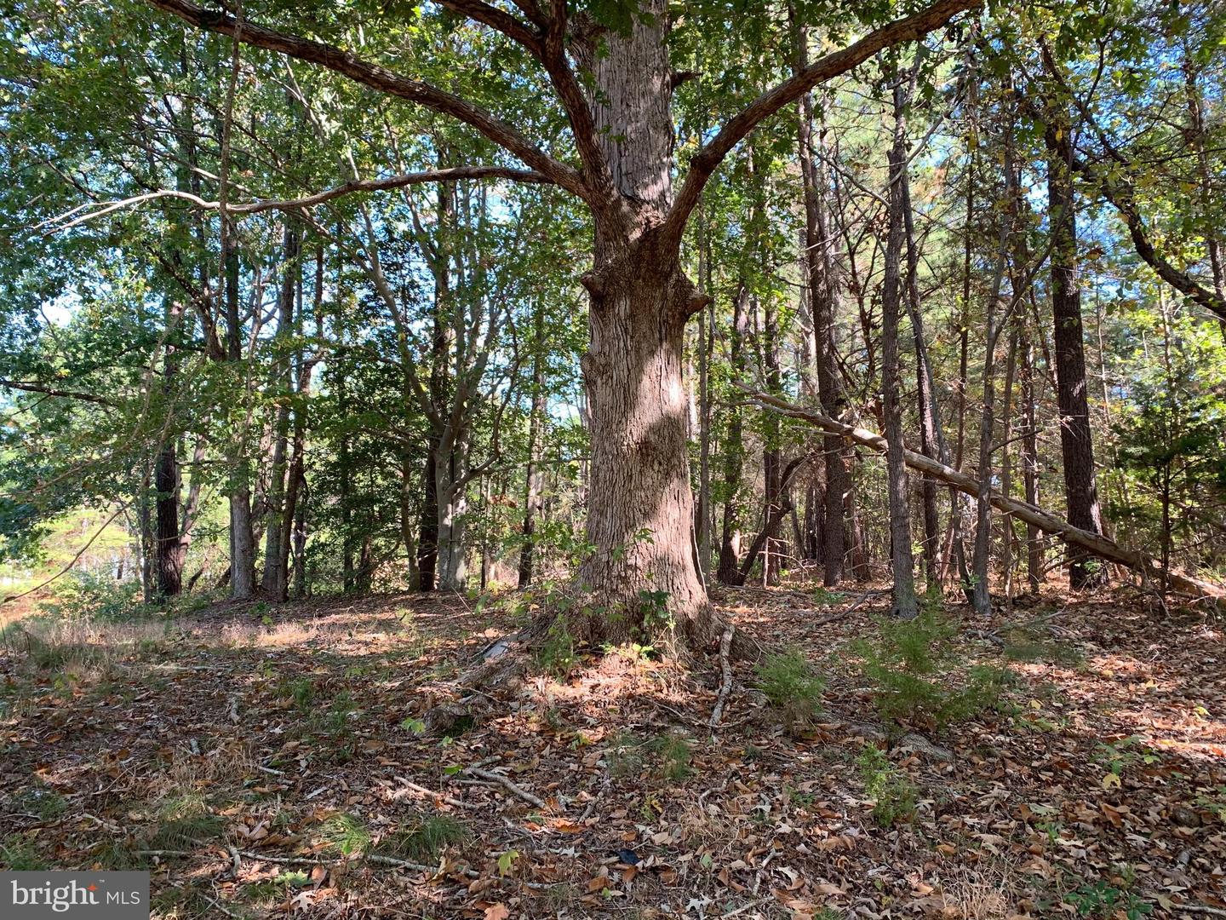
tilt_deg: +6.7
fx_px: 921
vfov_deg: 53.1
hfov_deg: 67.3
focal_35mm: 26
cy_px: 460
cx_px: 613
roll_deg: -1.6
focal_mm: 4.25
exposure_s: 1/121
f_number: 1.8
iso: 50
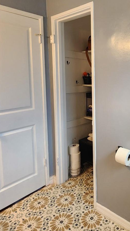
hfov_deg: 41.9
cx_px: 119
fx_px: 153
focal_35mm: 25
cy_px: 90
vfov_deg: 73.1
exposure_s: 1/60
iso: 200
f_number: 2.2
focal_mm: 2.2
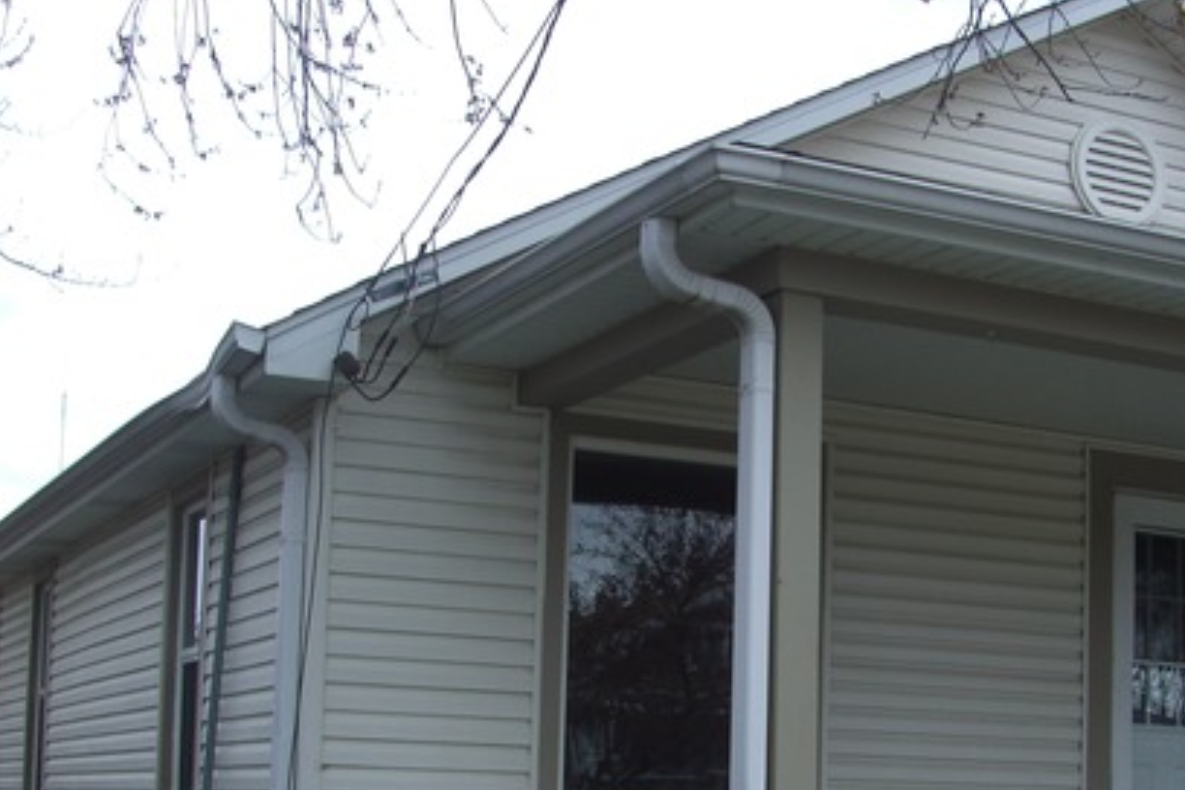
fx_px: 2041
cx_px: 744
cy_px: 630
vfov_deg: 21.6
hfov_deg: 32.2
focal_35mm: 62
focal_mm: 7.9
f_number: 5.6
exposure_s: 1/125
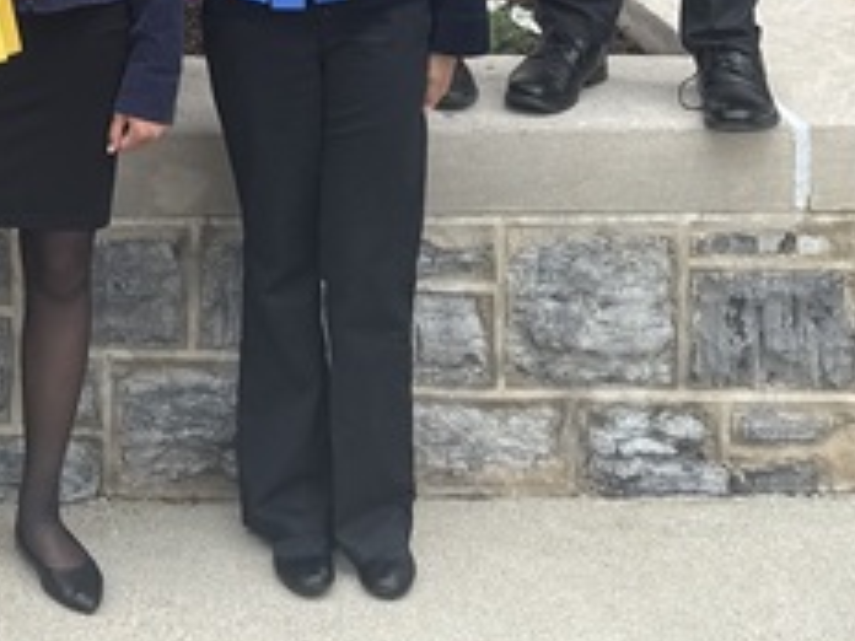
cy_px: -704
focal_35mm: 106
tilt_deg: -0.1
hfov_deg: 17.4
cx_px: -258
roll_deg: +0.8
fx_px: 2618
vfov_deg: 12.1
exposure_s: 1/1139
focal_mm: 6.76
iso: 80
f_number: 1.78
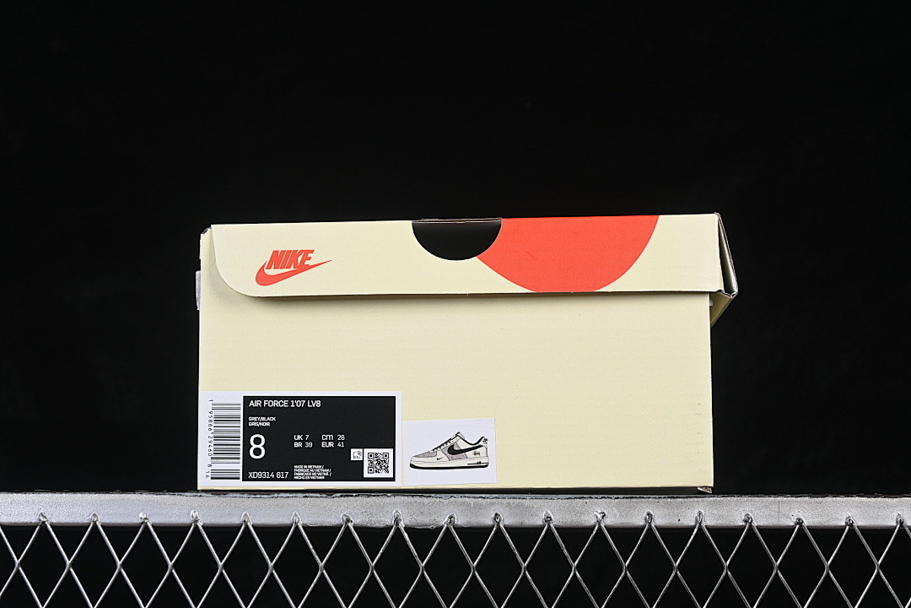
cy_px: 304
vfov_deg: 18.2
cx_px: 456
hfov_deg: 27.0
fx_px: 1898
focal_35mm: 75
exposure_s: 1/80
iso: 160
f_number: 8
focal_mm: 50
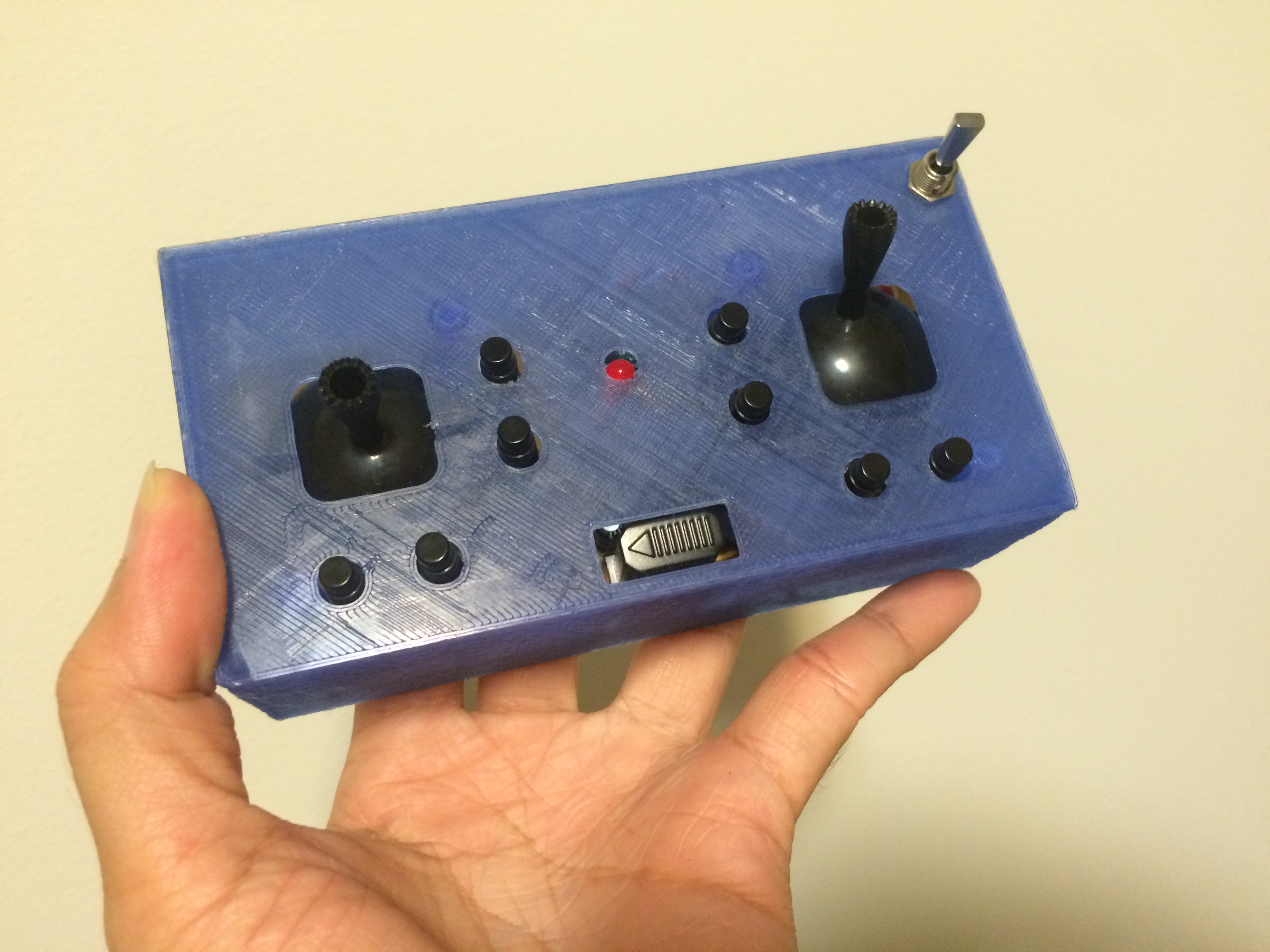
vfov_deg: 48.2
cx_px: 635
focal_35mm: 29
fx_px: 1064
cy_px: 476
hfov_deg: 61.7
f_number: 2.2
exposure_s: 1/33
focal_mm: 4.15
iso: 320
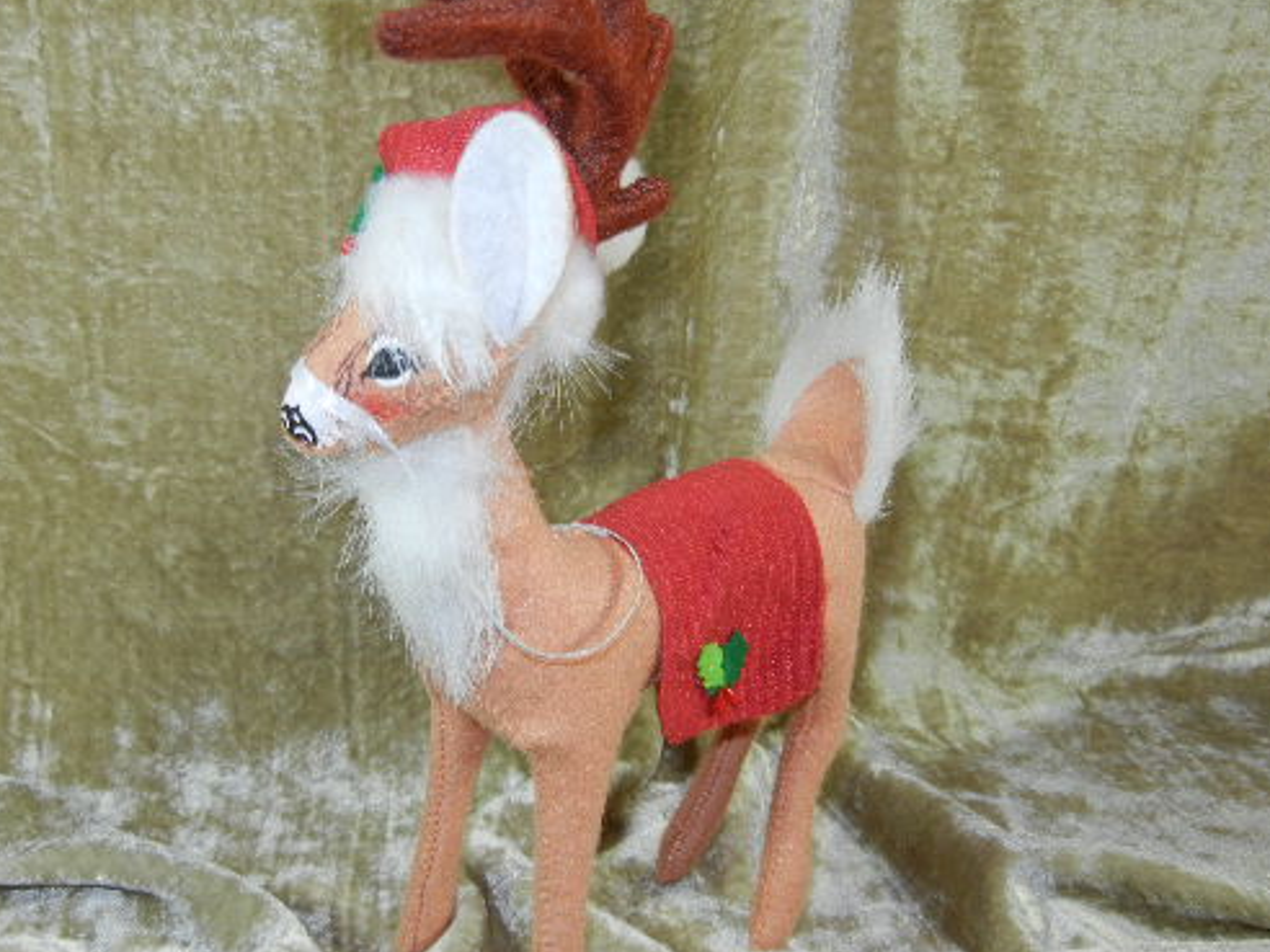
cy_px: 462
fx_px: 1431
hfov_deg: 47.8
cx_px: 565
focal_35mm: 39
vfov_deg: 36.8
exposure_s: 1/30
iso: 200
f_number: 3.5
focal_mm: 5.4
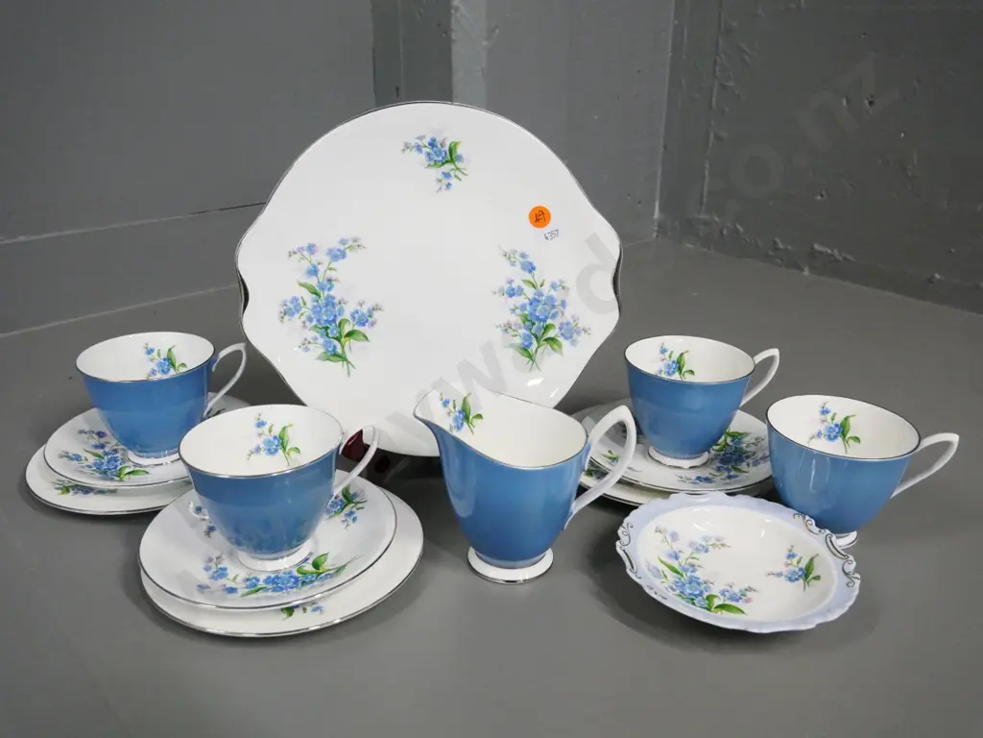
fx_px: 852
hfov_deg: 60.0
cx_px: 492
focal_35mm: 30
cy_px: 369
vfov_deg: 46.8
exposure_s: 1/160
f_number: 5
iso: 3200
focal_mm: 15
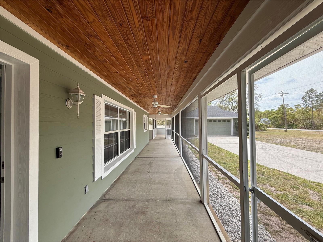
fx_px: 131
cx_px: 162
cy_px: 121
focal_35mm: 14
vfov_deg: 85.7
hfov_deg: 102.1
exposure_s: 1/221
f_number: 2.2
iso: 50
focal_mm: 2.22
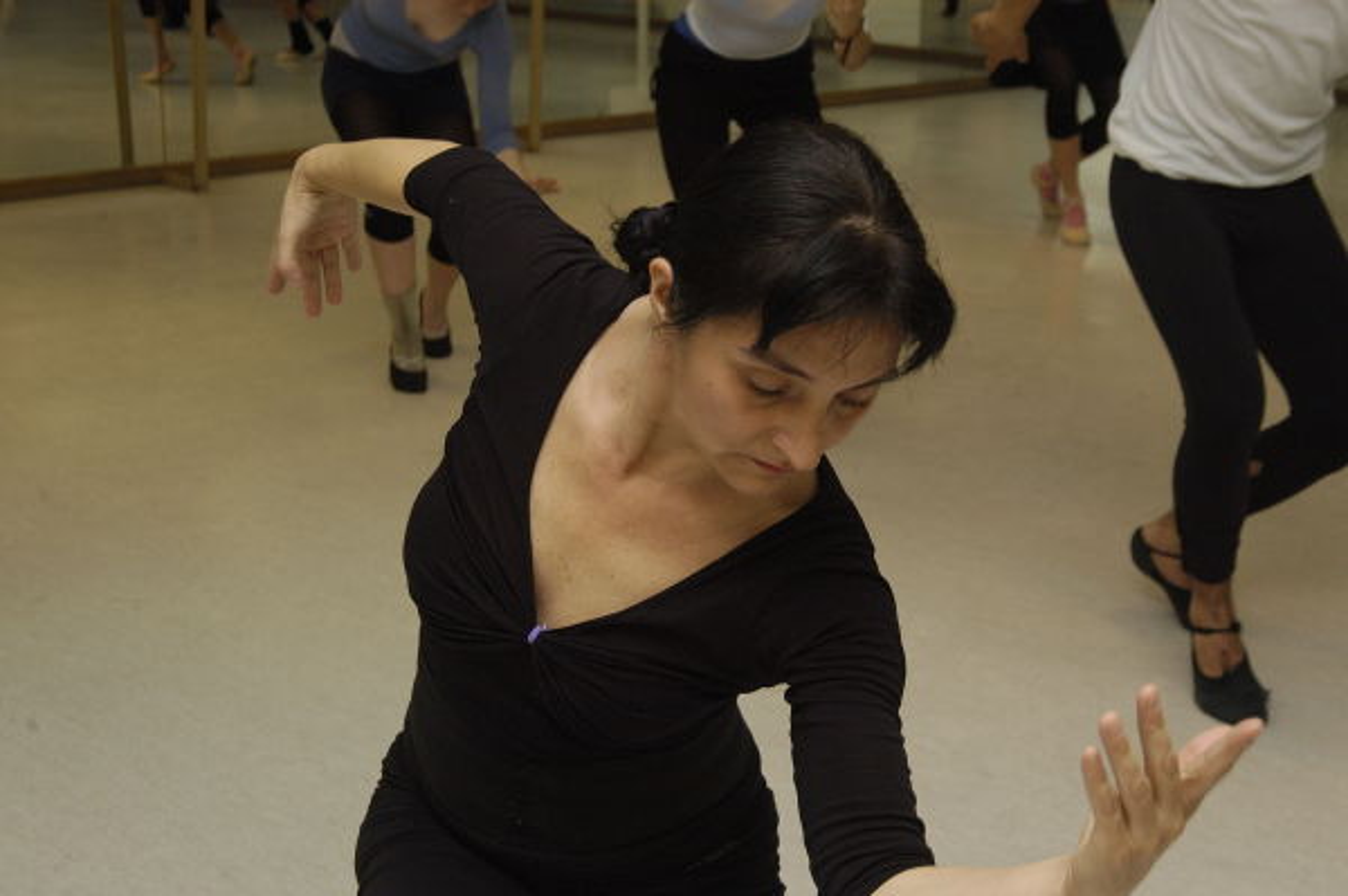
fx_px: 2245
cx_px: 674
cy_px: 448
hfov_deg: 33.4
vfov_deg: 22.6
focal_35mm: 60
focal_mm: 40
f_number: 6.3
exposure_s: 1/60
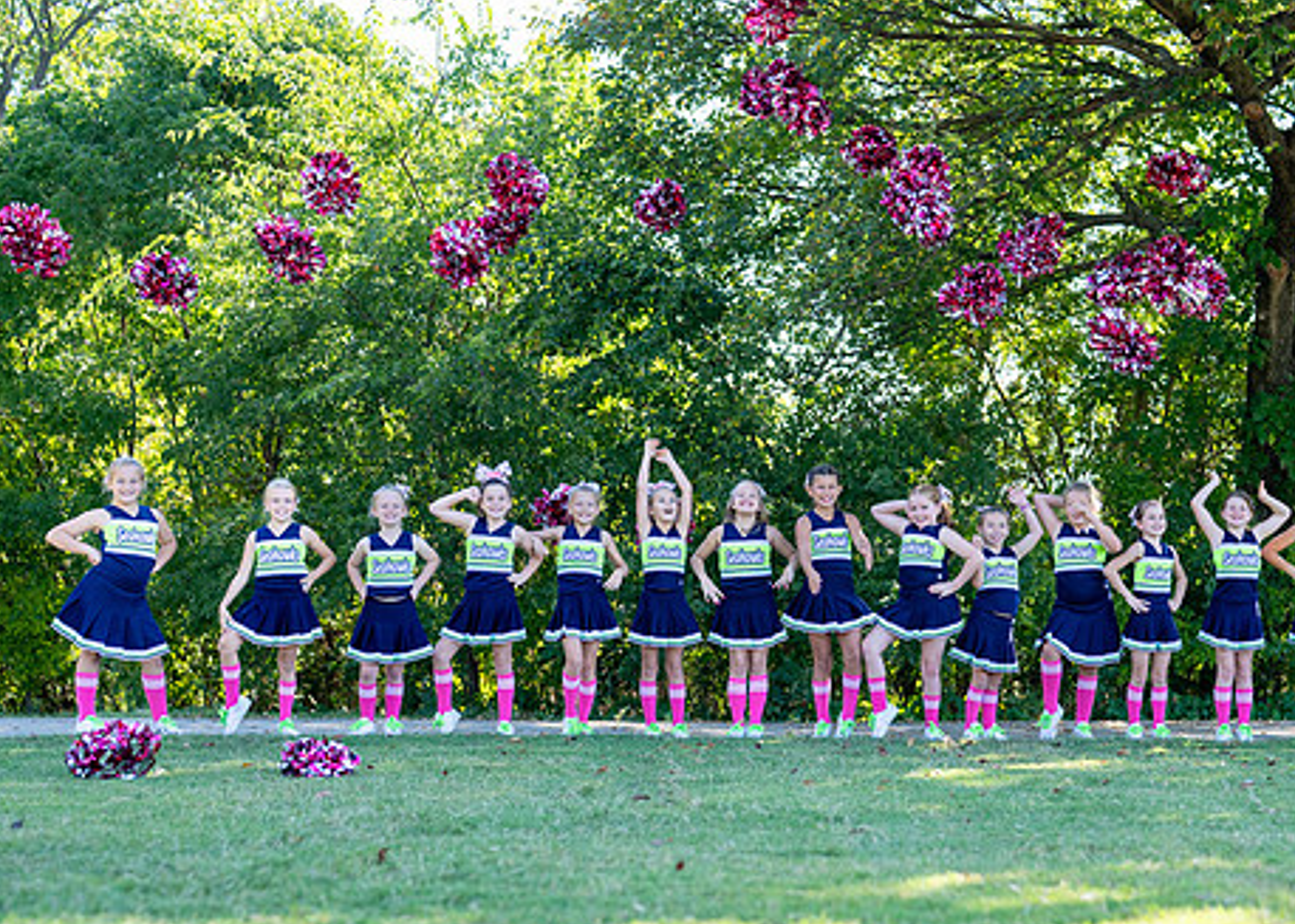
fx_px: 2501
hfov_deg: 28.9
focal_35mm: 68
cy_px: 576
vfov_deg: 20.9
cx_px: 851
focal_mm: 50
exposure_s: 1/1000
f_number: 2.2
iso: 250
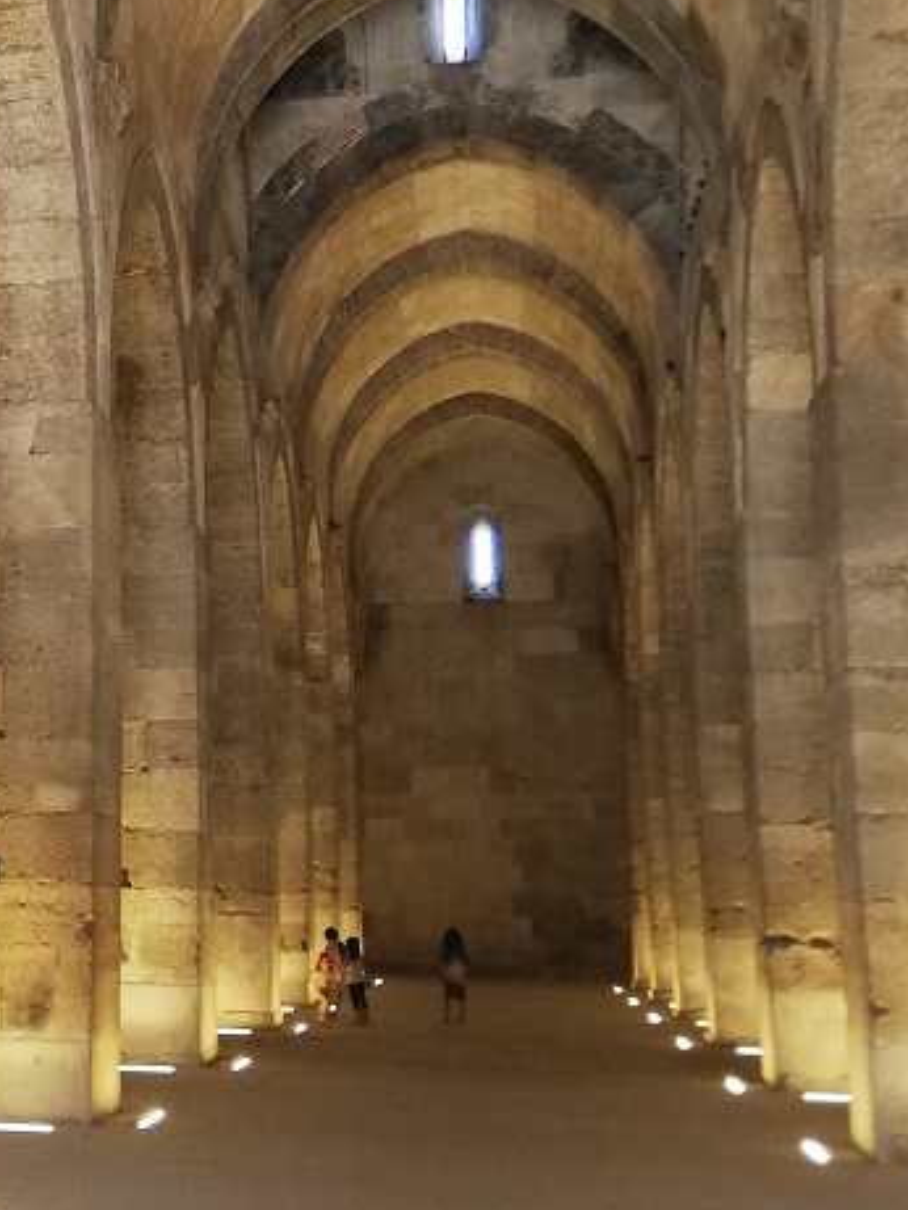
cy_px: 504
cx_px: -118
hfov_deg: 21.3
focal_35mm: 65
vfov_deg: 29.8
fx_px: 2272
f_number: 2.2
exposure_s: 1/33.3
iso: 160
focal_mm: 3.81
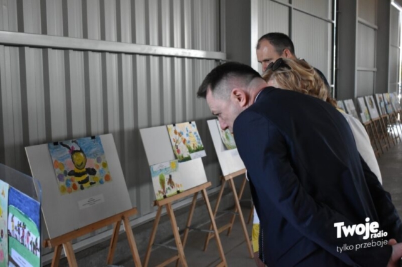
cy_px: 134
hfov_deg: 43.6
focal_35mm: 45
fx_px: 502
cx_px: 201
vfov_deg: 29.8
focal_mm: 30
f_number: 4.2
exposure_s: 1/500
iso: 2200
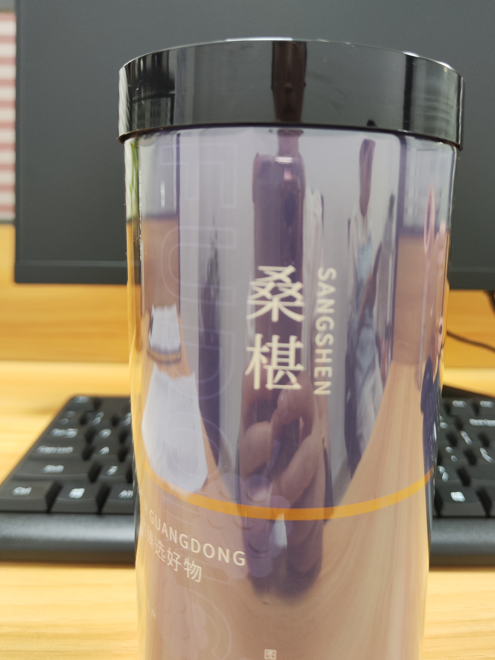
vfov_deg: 63.4
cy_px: 314
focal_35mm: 28
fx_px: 534
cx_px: 284
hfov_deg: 49.6
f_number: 1.88
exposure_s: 1/50
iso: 310
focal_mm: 5.59
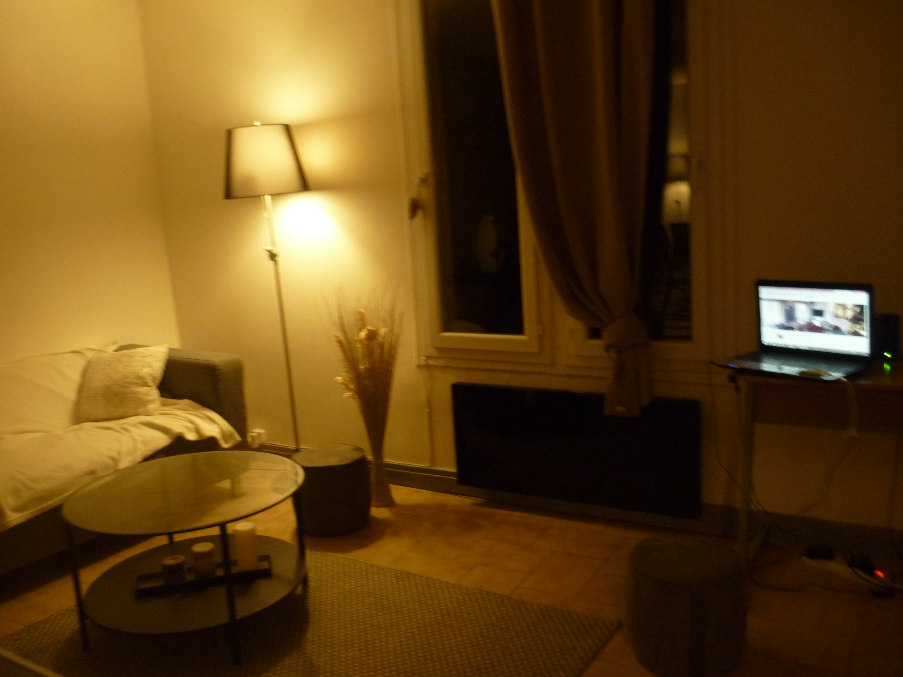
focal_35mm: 31
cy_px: 338
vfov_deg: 45.4
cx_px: 452
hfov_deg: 58.4
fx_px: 809
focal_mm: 5.5
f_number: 2.8
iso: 400
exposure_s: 1/8
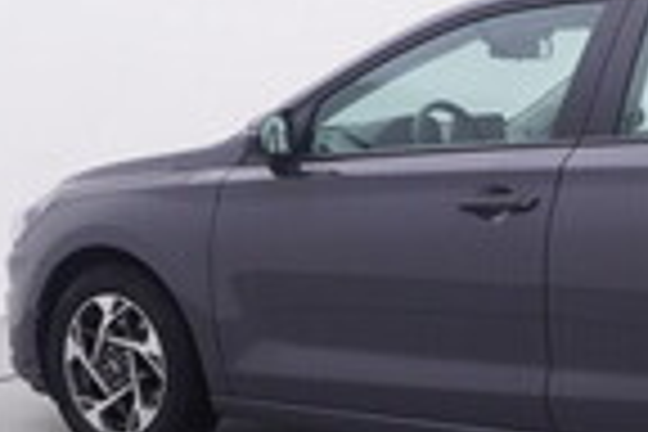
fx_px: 1546
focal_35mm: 86
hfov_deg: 23.4
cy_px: 250
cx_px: 488
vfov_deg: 15.9
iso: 200
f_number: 5
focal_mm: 15
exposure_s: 1/80
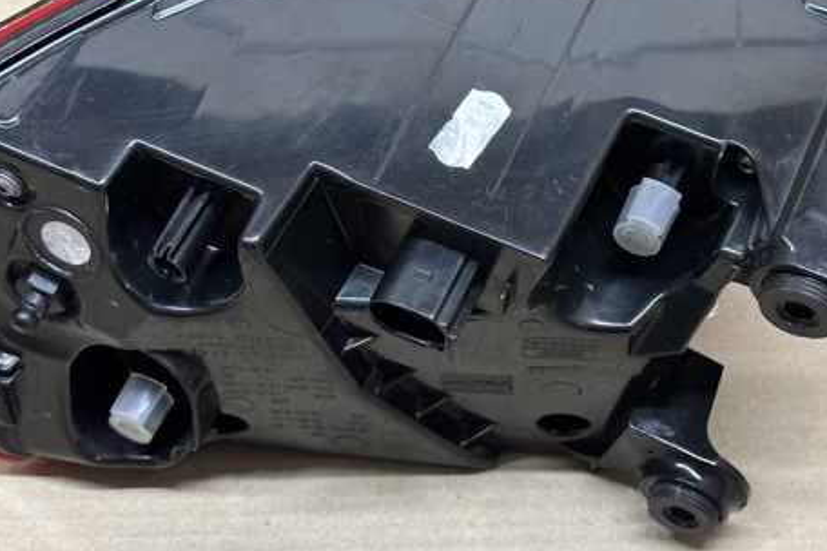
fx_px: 1608
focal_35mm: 70
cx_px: 457
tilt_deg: -47.5
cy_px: 264
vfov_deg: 19.5
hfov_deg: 28.8
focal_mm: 6.86
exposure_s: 1/50
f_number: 1.78
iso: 160
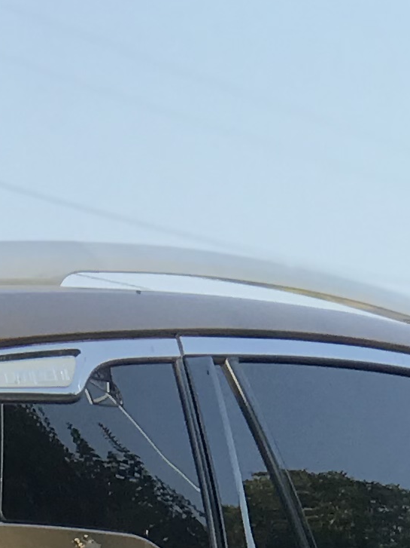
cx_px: -142
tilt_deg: -1.4
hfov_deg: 4.7
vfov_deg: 6.1
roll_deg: +1.5
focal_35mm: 316
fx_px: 4992
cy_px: 985
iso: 20
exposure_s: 1/418
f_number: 2.8
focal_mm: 6.6
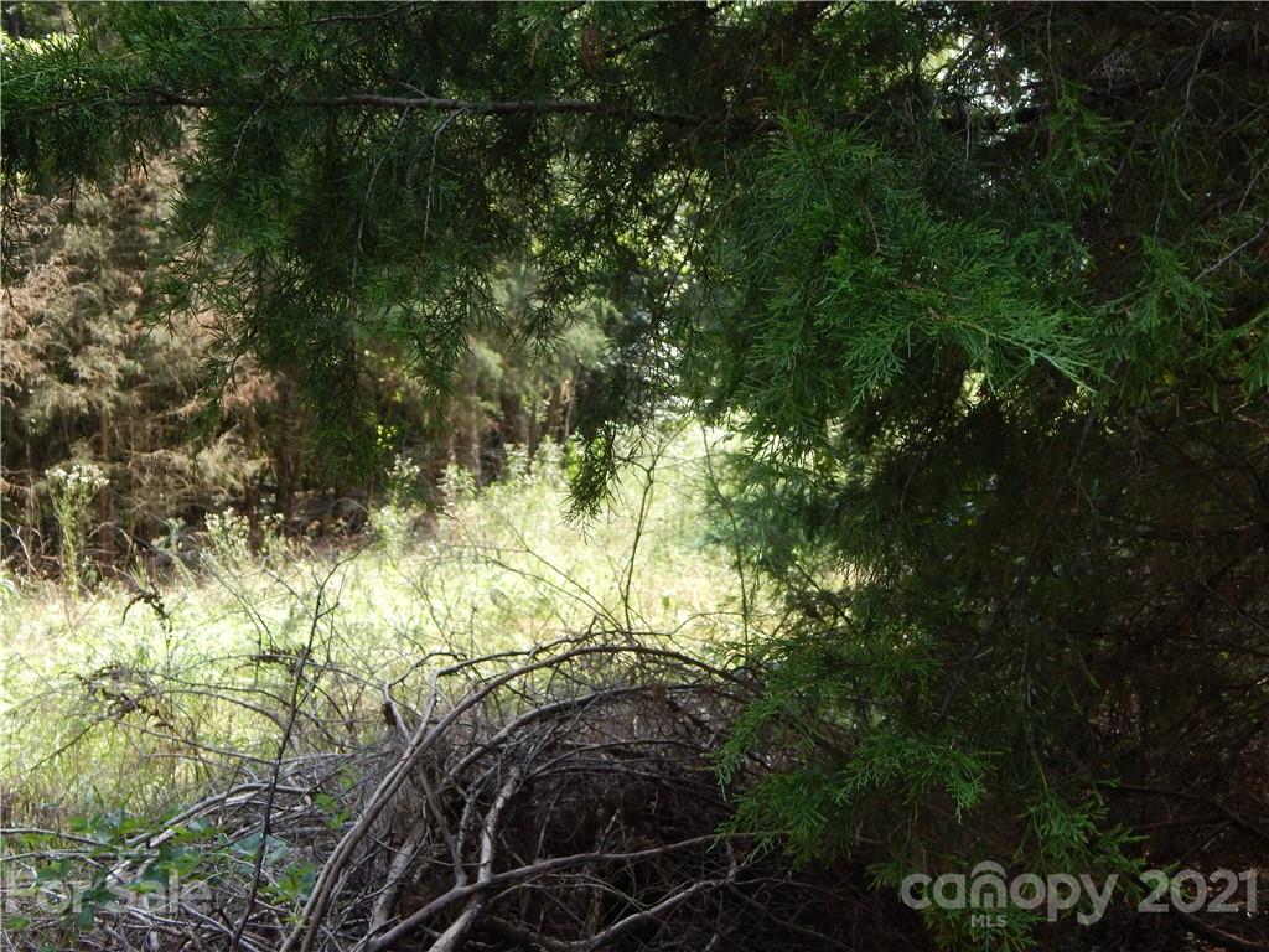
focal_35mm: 54
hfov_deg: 35.5
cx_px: 634
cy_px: 476
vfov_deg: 27.0
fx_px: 1980
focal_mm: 9.7
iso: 125
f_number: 3.8
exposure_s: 1/100
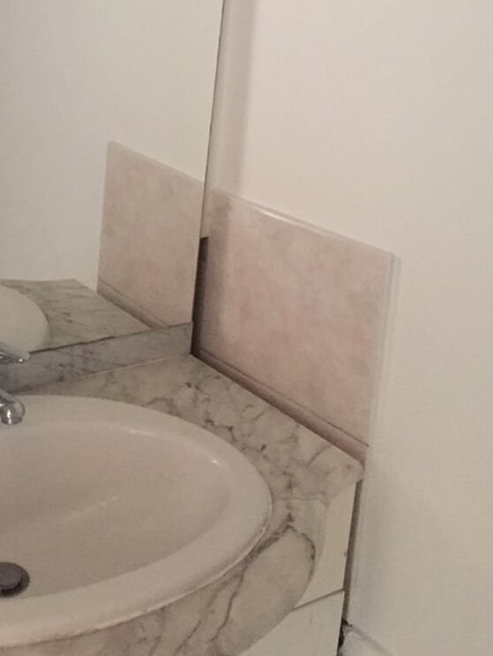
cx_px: 88
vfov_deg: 35.7
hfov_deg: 27.4
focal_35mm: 52
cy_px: 143
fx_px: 987
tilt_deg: -11.4
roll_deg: -2.3
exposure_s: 1/17
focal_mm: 4.15
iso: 320
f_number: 2.2
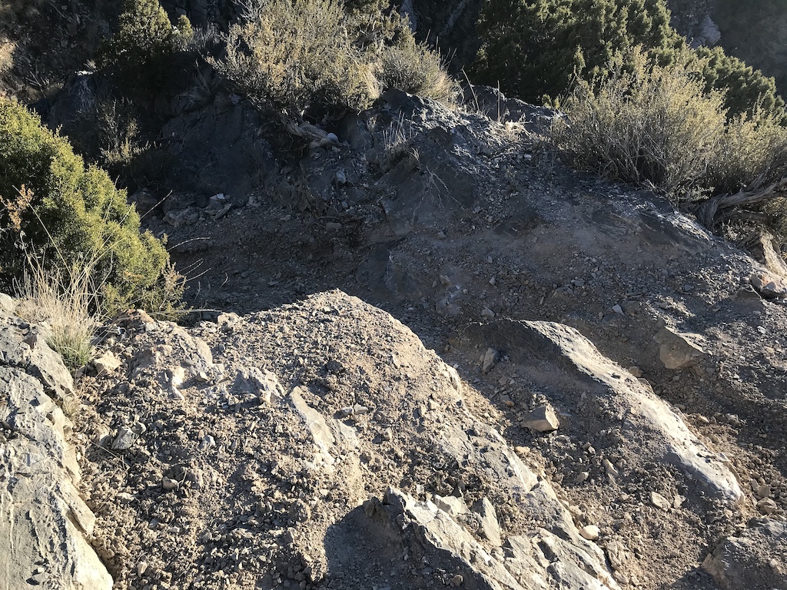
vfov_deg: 49.7
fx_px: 637
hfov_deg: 63.4
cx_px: 394
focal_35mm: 28
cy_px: 295
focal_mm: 3.99
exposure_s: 1/684
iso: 20
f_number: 1.8
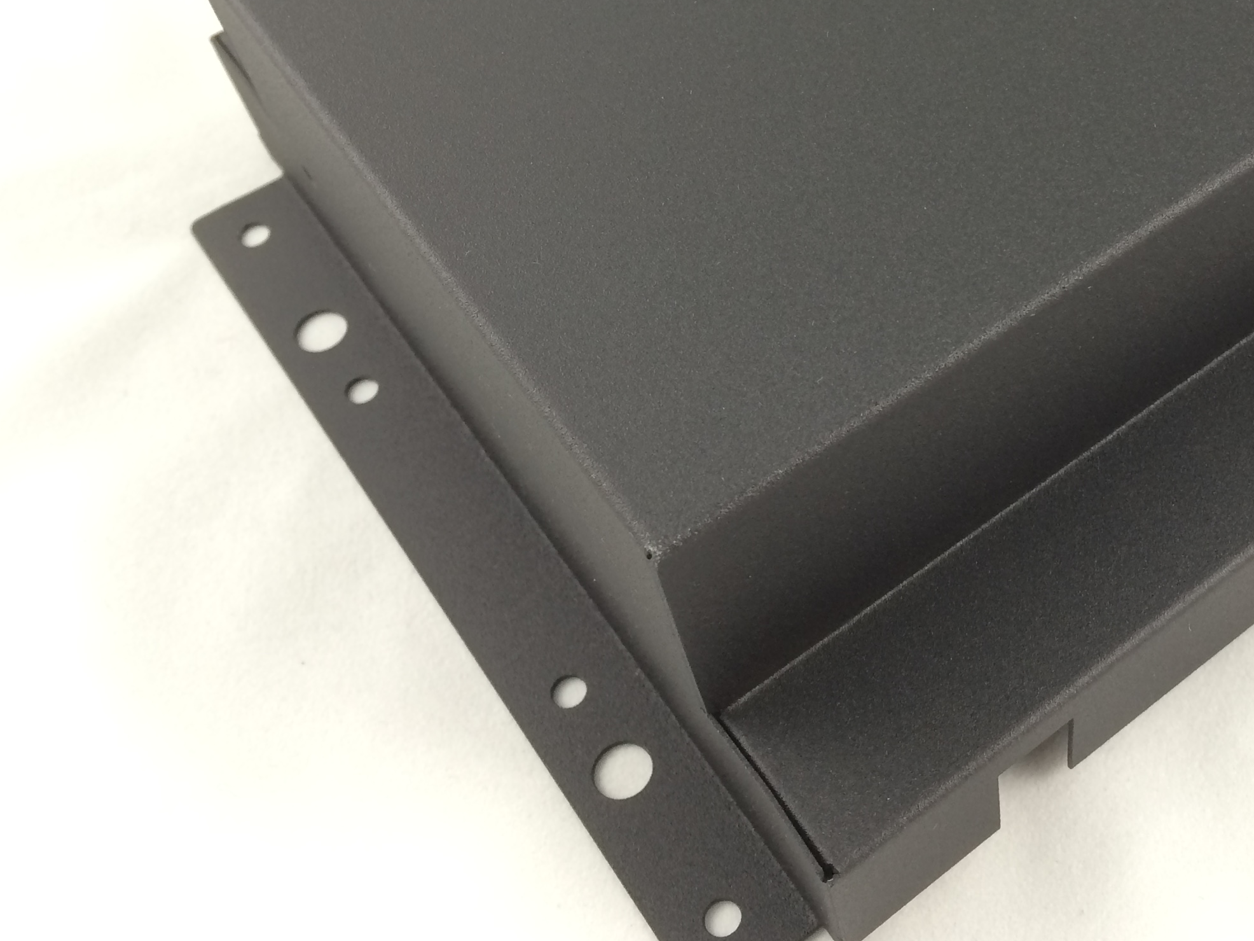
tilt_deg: -55.3
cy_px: 251
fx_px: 1739
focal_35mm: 48
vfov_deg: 29.8
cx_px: 1003
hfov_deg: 38.2
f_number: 2.2
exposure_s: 1/30
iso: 64
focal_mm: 4.15
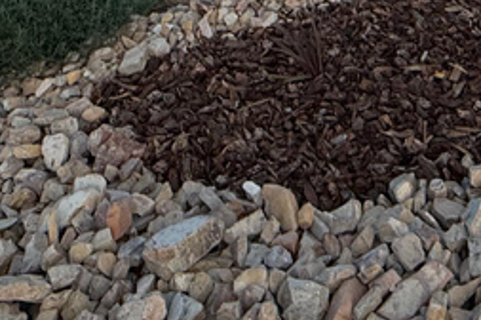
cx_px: 325
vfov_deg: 16.5
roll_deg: +0.3
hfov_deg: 33.6
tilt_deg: -1.1
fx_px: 787
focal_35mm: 59
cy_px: -347
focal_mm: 2.22
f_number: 2.2
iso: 50
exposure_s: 1/1033
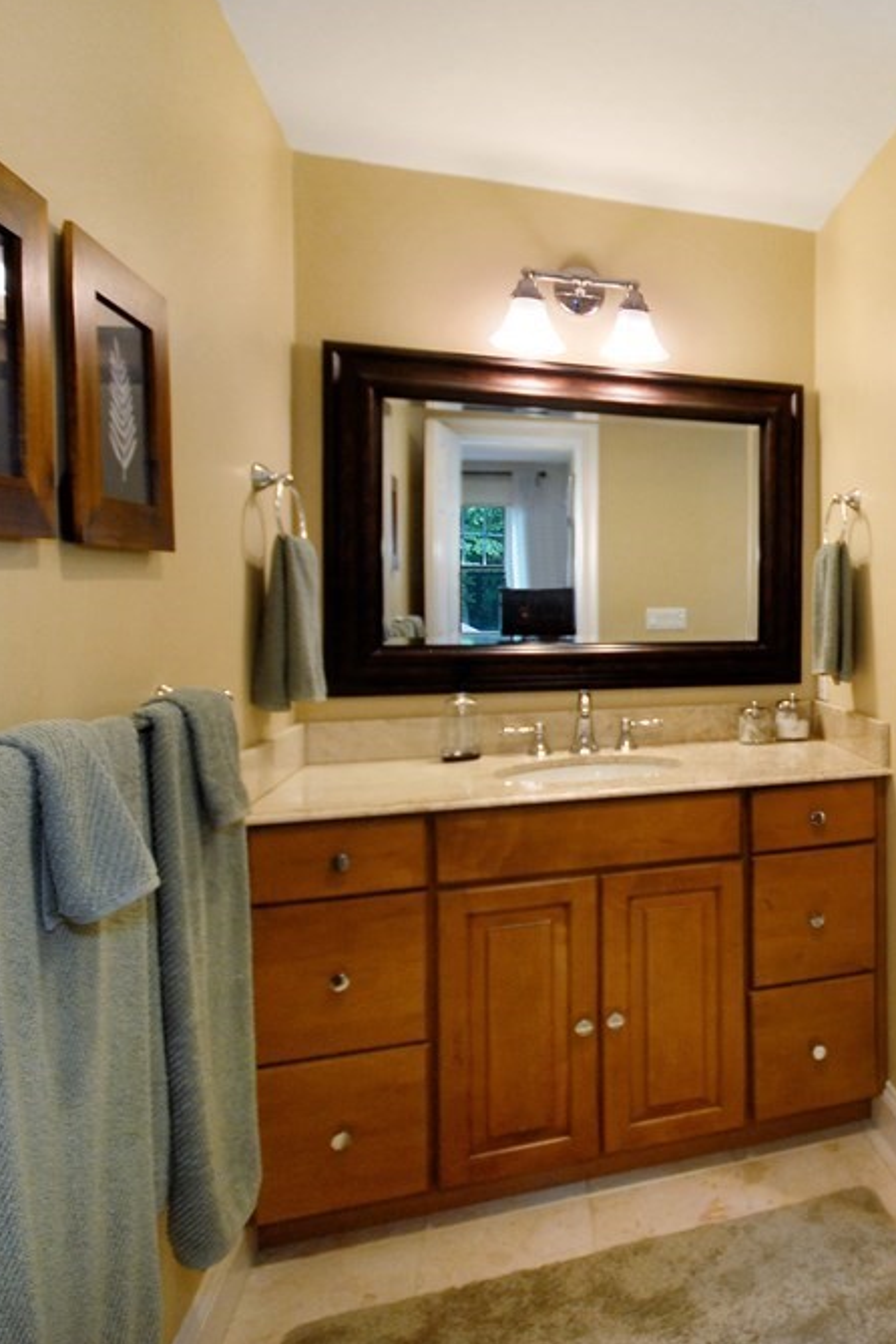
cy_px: 667
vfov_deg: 76.1
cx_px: 920
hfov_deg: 45.4
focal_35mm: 23
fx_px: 859
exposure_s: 1/50
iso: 500
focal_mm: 10
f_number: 4
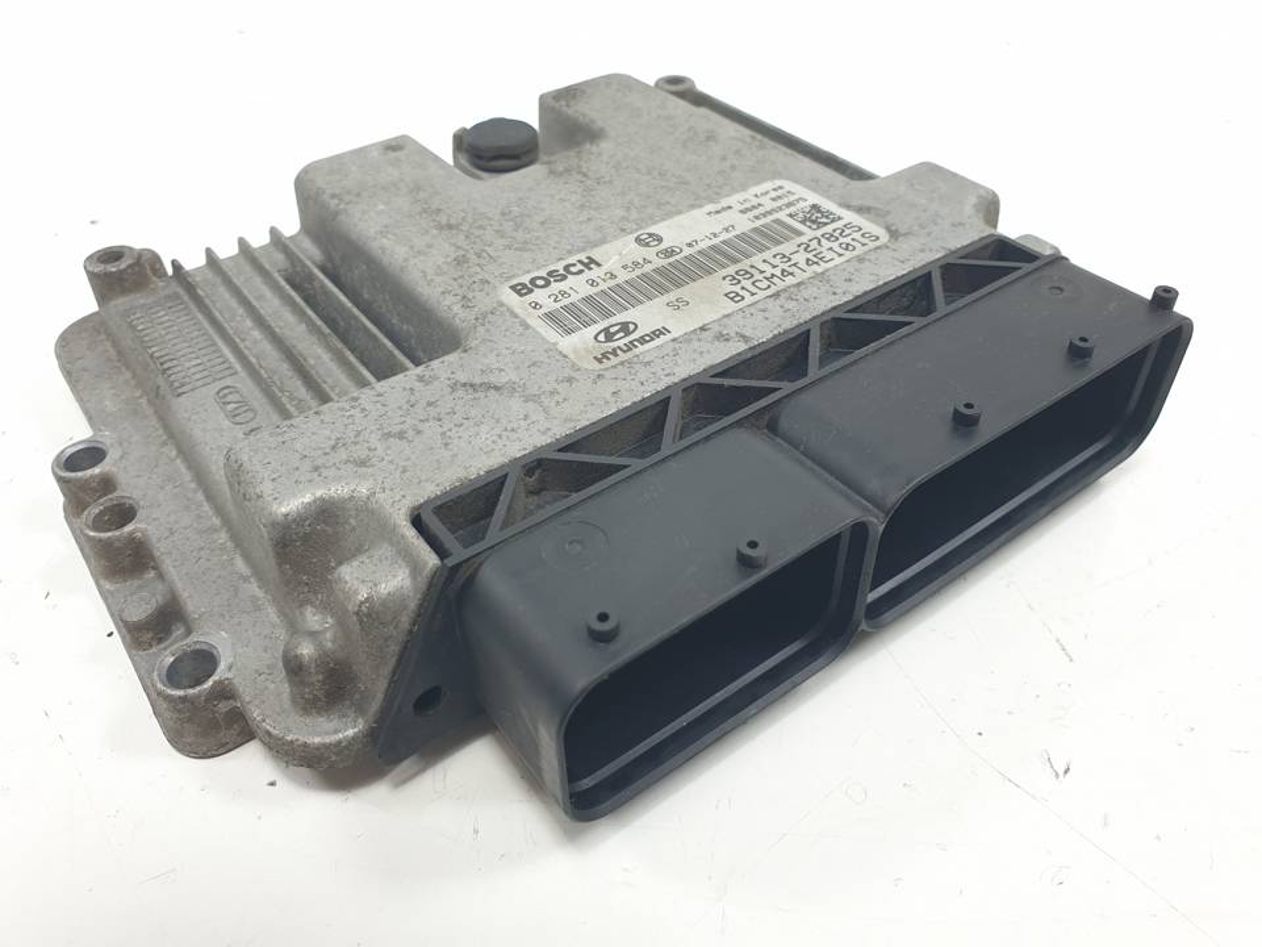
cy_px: 474
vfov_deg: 53.1
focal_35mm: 26
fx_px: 948
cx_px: 631
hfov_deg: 67.3
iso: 50
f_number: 2.4
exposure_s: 1/119
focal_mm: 4.3
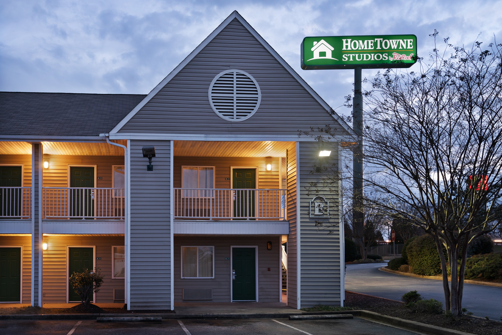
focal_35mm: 35
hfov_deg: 54.4
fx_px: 488
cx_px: 251
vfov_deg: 37.9
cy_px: 168
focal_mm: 35
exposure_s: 1.6
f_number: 8
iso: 800
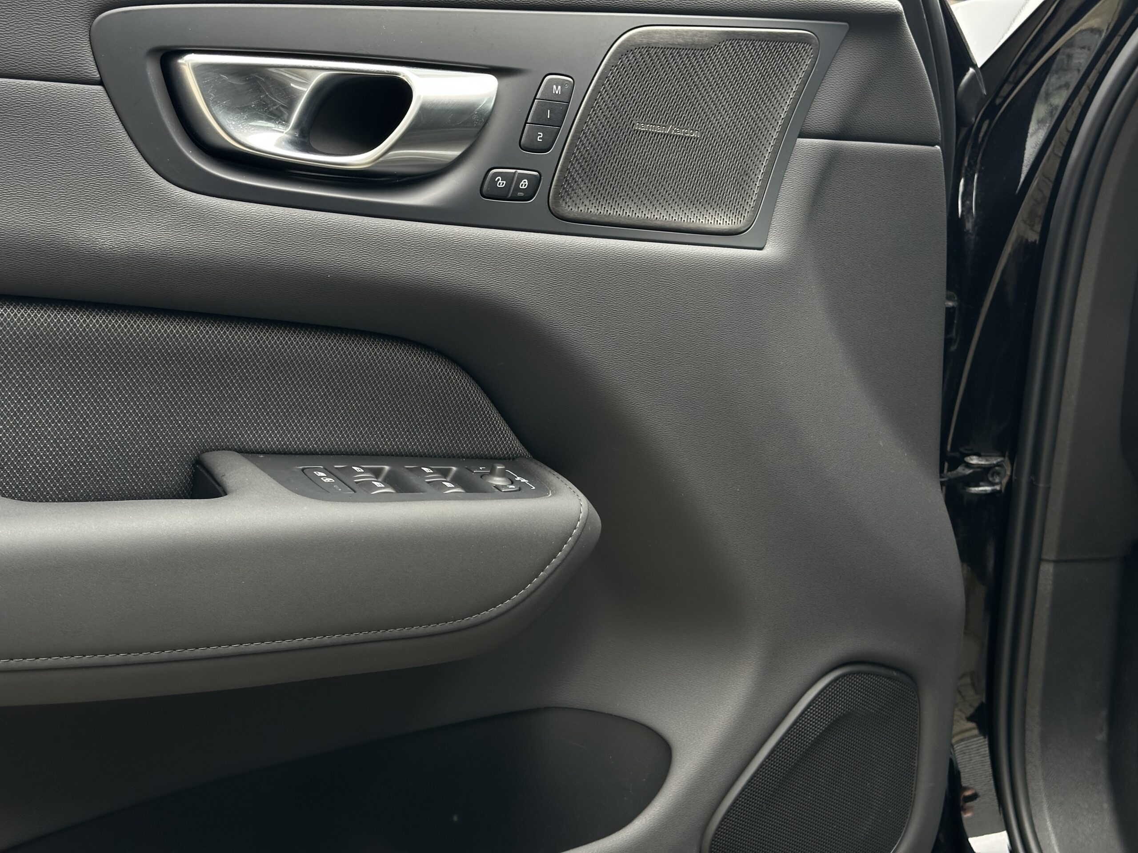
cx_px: 569
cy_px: 426
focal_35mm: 48
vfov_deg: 30.3
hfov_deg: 39.7
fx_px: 1578
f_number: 1.78
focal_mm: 6.86
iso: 64
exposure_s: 1/146
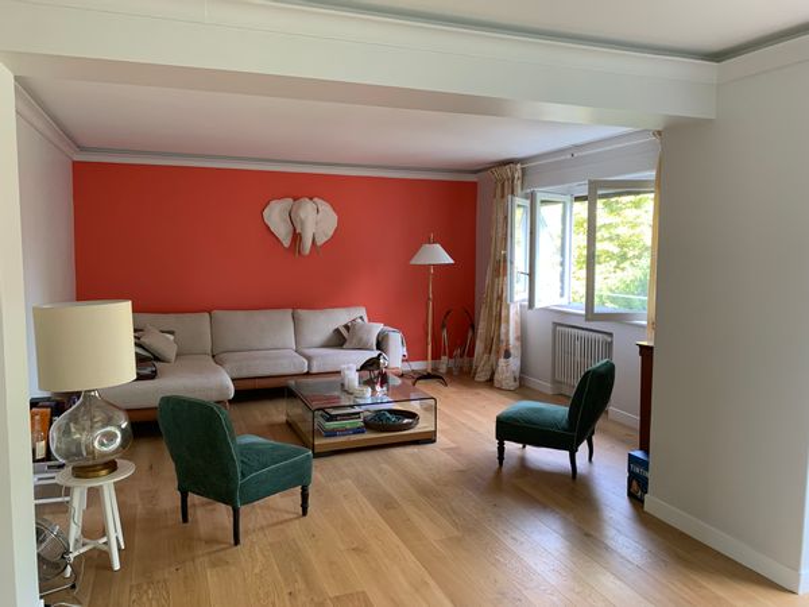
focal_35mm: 26
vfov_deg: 53.1
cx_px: 404
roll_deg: +0.3
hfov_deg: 67.3
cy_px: 304
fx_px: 608
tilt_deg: -6.6
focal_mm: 4.25
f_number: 1.8
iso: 125
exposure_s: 1/60
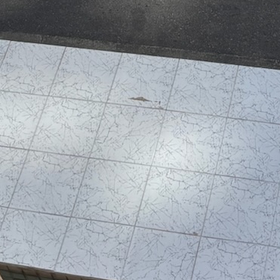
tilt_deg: -44.8
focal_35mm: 127
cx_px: 181
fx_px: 1162
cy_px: -140
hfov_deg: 13.7
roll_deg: +9.5
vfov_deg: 13.0
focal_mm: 5.96
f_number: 1.6
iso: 50
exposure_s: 1/2710
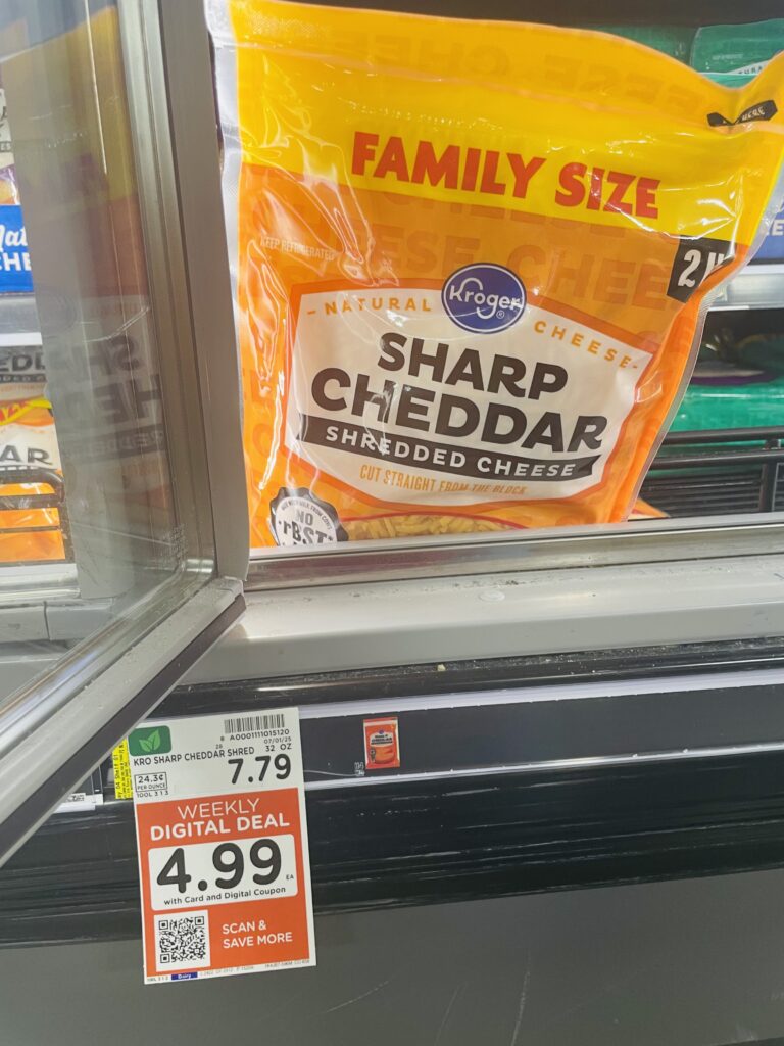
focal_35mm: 26
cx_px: 392
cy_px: 523
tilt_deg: -17.6
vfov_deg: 67.3
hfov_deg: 53.1
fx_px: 785
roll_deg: +2.9
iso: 80
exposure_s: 1/44
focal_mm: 4.2
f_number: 1.6
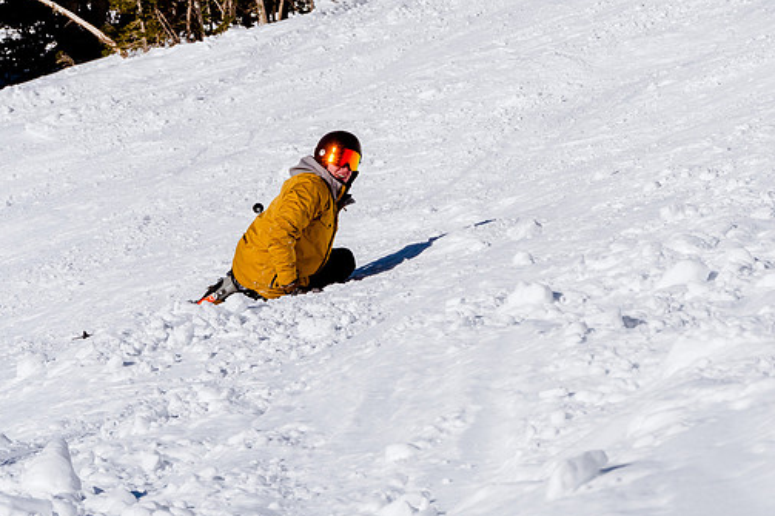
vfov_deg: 8.1
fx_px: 3637
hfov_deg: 12.1
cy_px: 269
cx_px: 544
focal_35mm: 169
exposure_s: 1/500
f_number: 18
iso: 400
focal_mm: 80
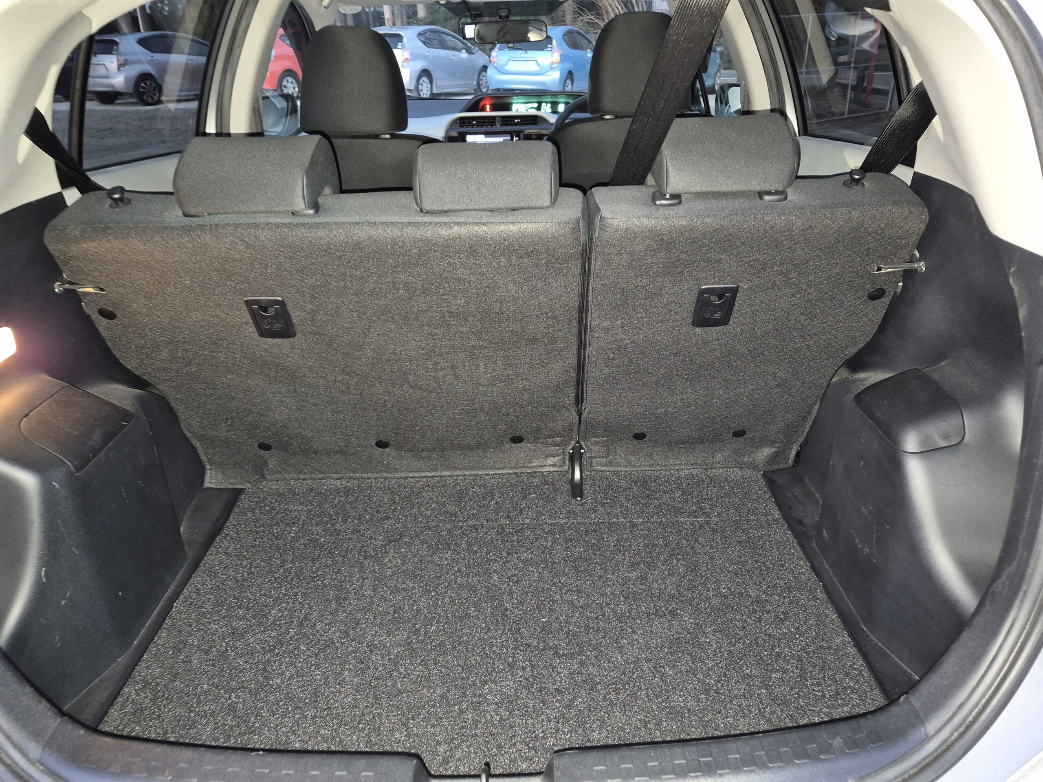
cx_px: 522
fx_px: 693
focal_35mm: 23
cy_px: 391
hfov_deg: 73.9
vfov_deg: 58.9
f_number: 1.8
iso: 400
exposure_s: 1/10
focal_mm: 5.4
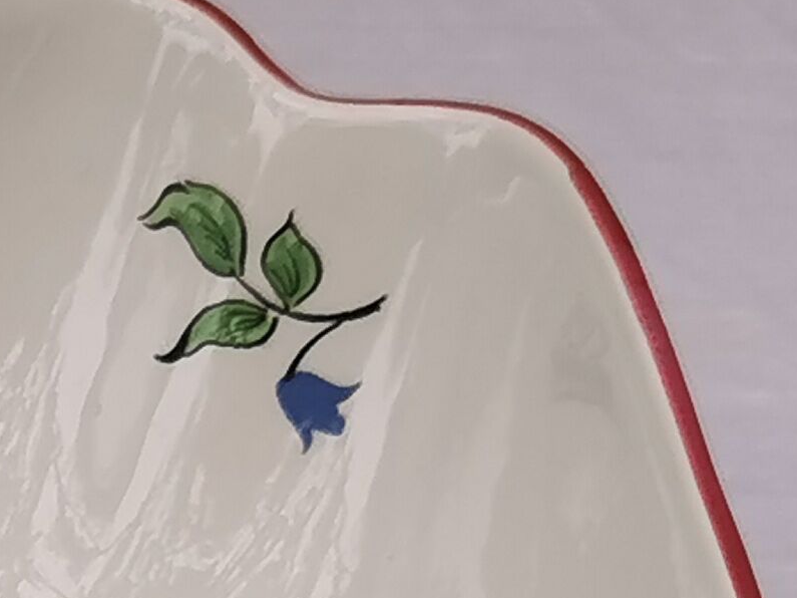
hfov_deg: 9.0
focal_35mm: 211
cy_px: 982
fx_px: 4857
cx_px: -651
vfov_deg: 6.9
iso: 50
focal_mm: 5.58
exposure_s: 1/467
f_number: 1.8
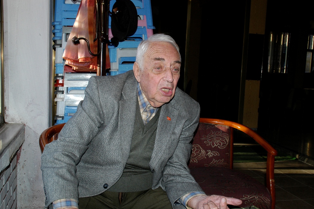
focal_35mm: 40
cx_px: 159
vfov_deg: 33.7
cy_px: 107
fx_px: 345
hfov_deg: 49.0
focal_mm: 25
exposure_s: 1/60
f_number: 14
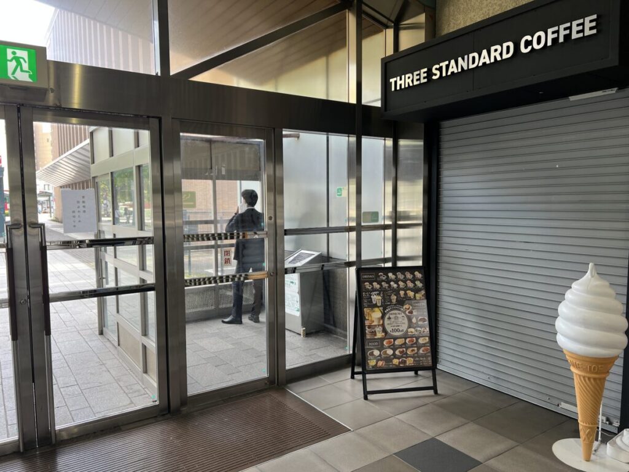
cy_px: 236
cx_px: 314
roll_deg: +0.4
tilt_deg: -3.3
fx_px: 472
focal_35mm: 26
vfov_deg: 53.1
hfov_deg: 67.3
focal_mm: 5.7
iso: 32
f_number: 1.5
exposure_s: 1/122
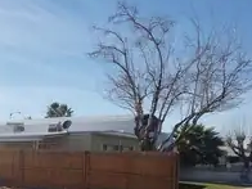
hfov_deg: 33.4
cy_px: 179
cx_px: 5
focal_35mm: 53
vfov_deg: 26.4
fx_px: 386
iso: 50
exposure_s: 1/1532
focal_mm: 4.3
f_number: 2.4
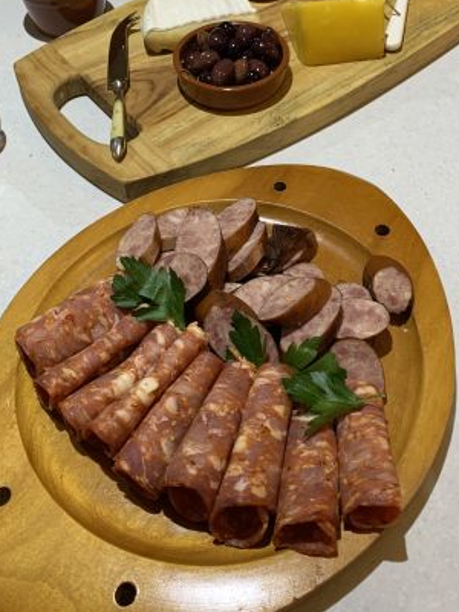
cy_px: 216
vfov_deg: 47.3
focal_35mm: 39
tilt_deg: -46.9
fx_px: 690
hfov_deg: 36.7
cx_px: 263
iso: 160
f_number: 1.8
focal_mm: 4.25
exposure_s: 1/50
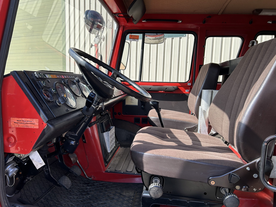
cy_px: 104
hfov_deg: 67.3
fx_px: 207
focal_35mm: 26
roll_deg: -1.4
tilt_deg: -5.6
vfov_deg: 53.1
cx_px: 138
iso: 50
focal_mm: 5.7
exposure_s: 1/1224
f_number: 1.5
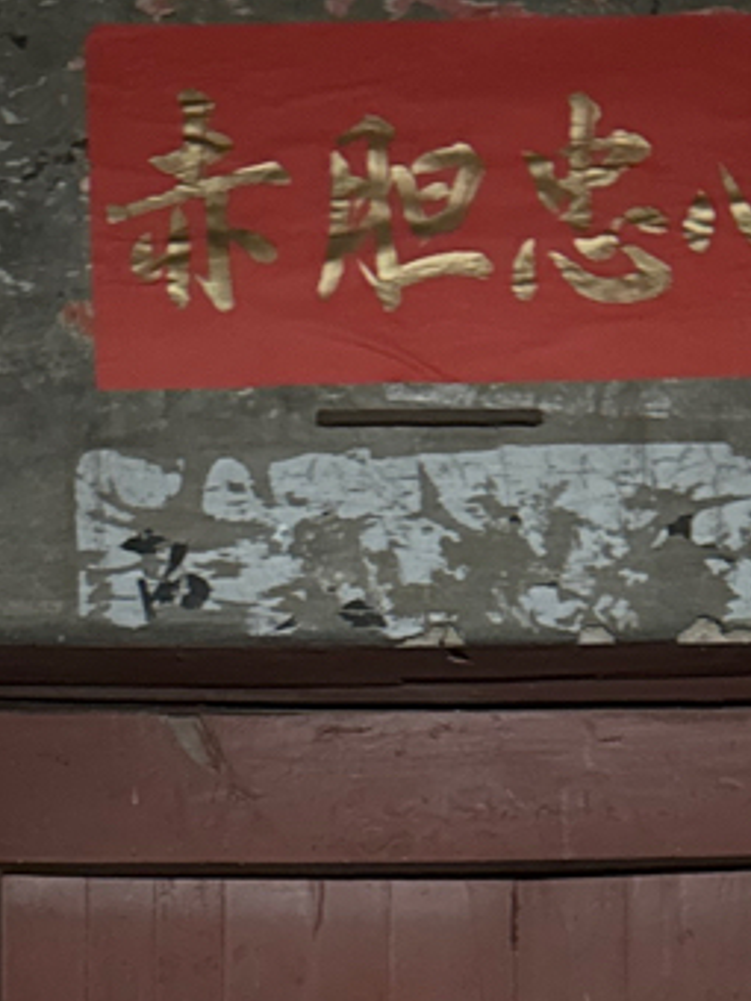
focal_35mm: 106
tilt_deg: +3.9
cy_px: 1157
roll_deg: +2.1
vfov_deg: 17.8
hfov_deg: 13.9
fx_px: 3066
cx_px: 532
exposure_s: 1/15
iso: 2000
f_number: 1.78
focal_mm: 6.76
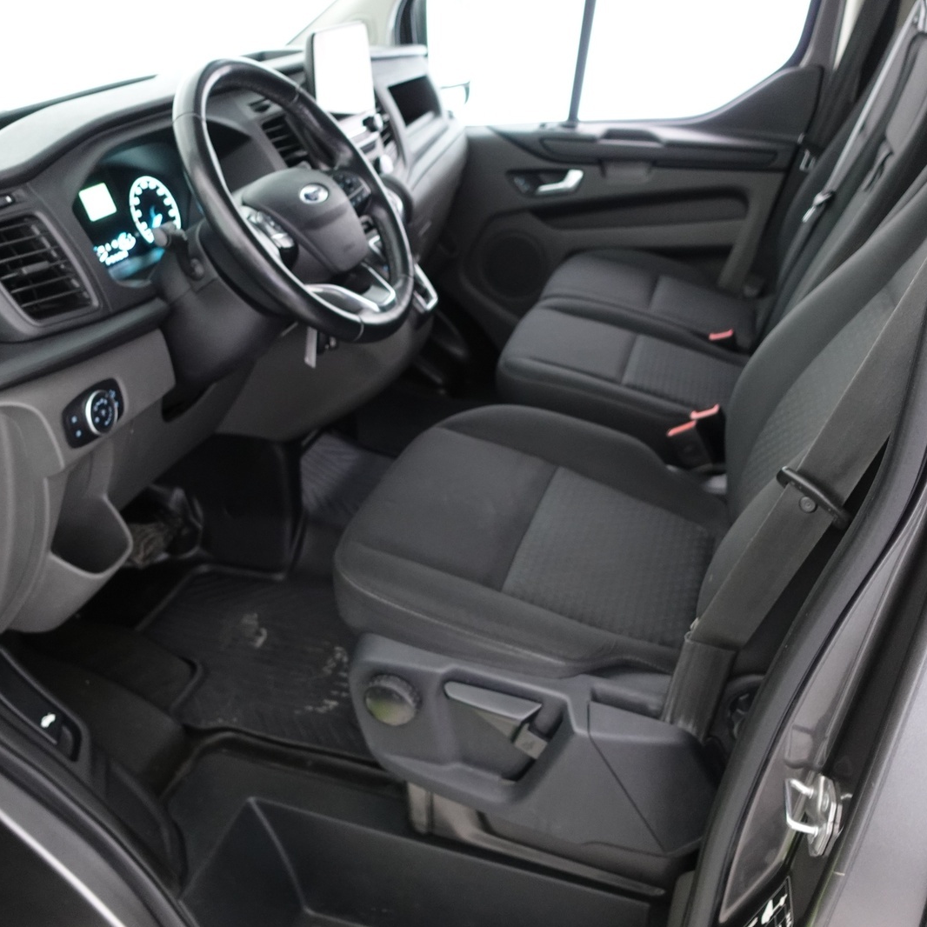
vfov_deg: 52.5
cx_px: 464
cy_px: 469
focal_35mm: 31
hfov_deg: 52.5
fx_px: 939
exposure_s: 1/13
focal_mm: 9.4
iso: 800
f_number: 1.8
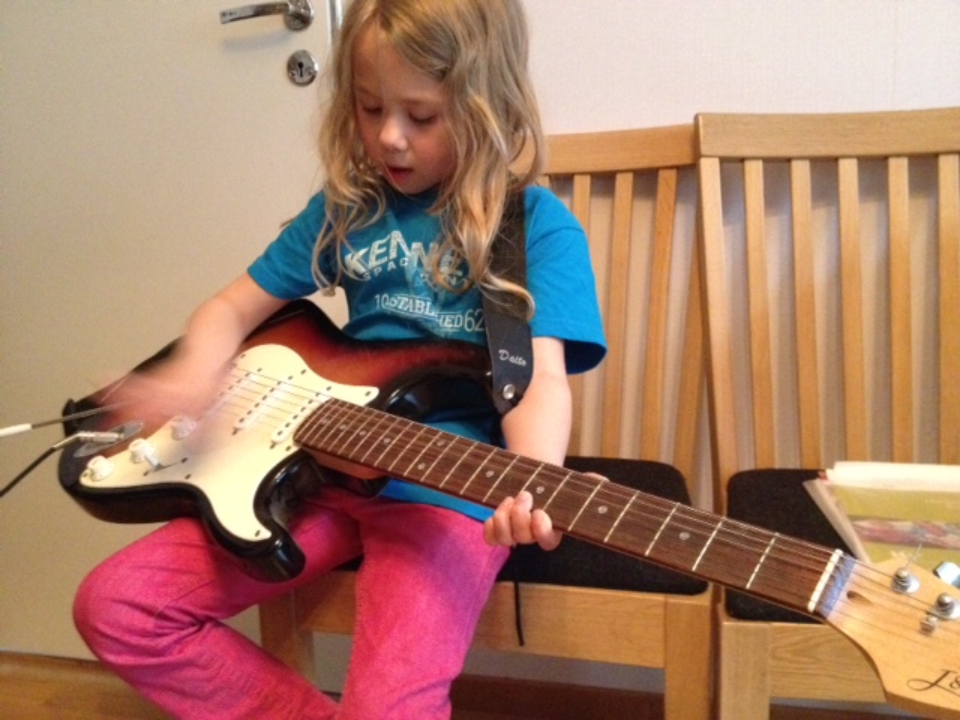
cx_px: 480
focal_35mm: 35
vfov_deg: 40.7
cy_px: 360
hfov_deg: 52.6
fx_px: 971
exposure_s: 1/15
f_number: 2.4
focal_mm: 4.28
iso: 800
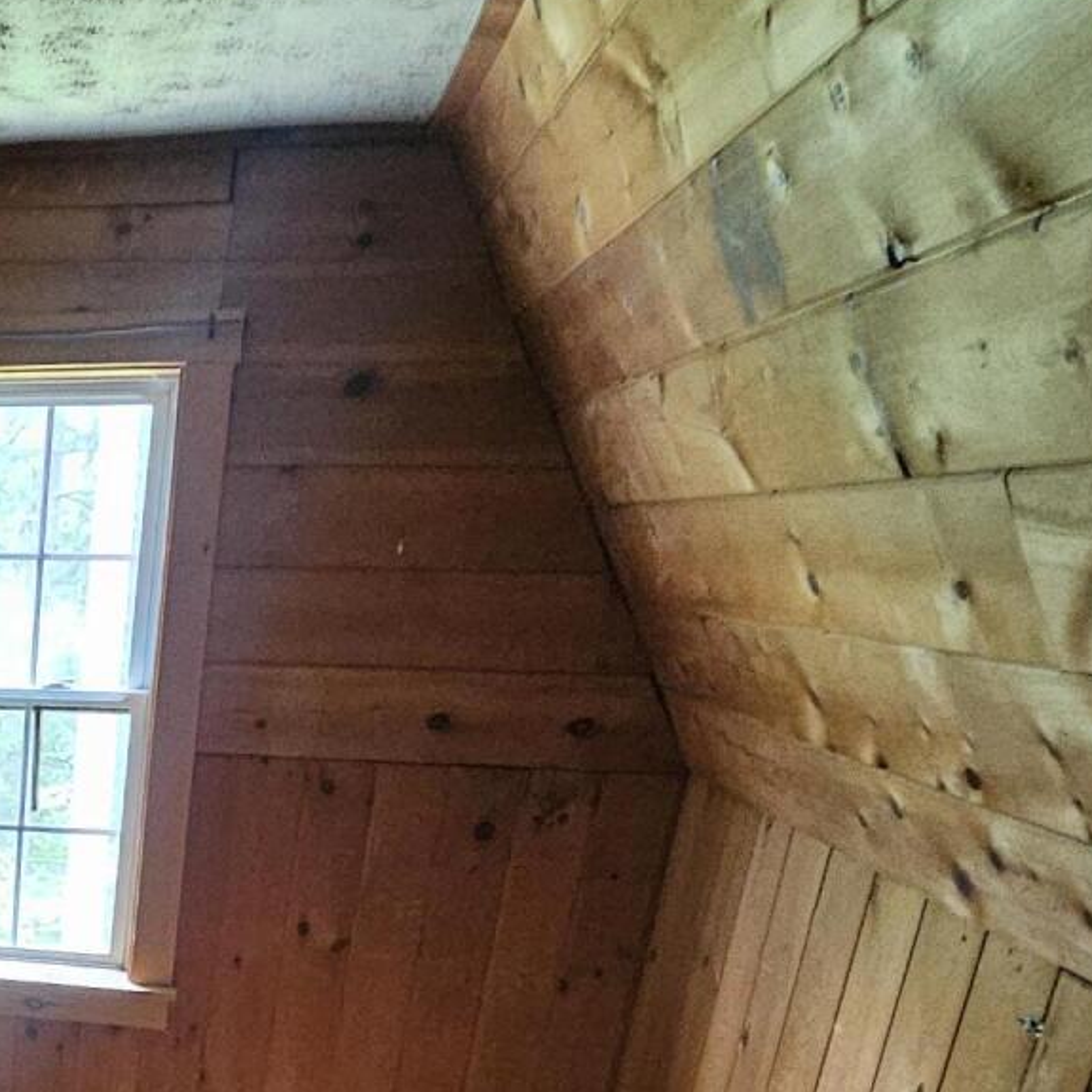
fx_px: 1428
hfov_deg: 33.8
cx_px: -222
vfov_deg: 36.2
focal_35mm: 40
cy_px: 1174
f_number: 2.2
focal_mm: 2.2
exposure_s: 1/30
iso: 640
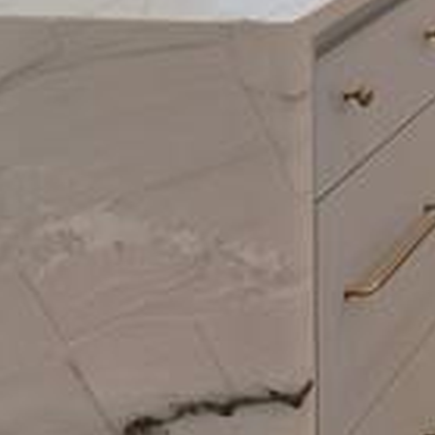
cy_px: -416
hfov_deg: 16.0
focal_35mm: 75
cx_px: 945
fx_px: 1066
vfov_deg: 17.3
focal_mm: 12
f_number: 9
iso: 640
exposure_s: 1/20
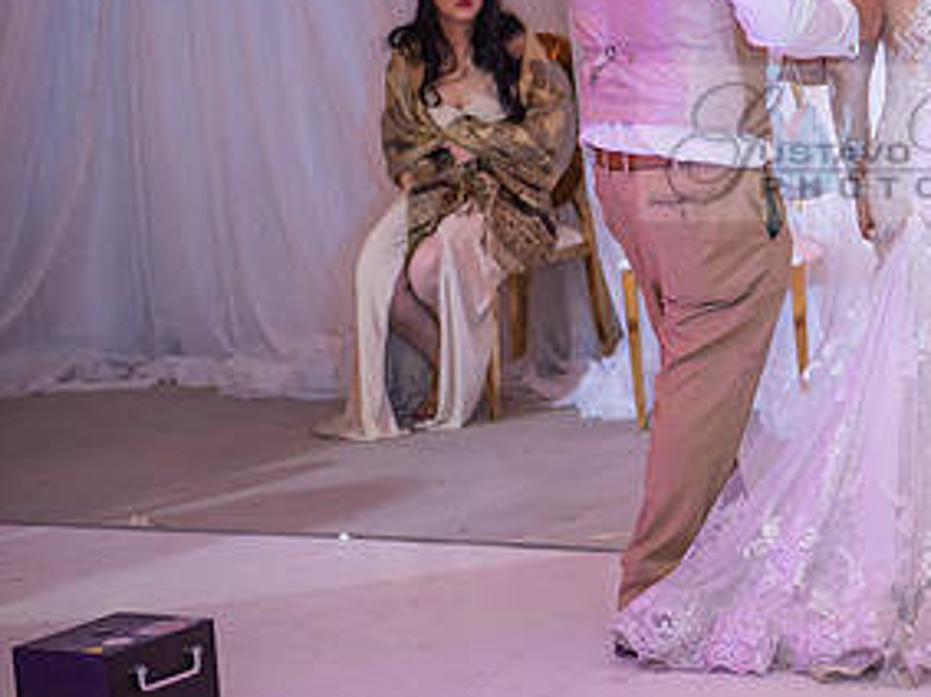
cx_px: 924
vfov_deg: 10.7
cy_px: 143
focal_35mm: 138
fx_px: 3710
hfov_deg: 14.1
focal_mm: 70
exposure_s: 1/160
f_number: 2.8
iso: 1000
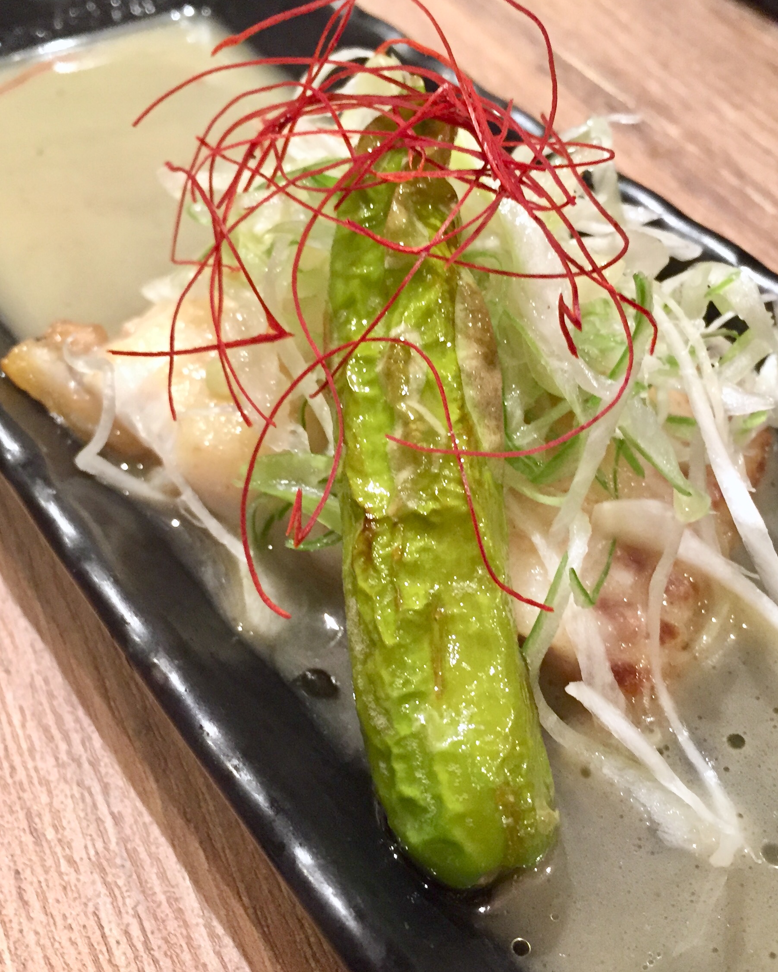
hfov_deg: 36.5
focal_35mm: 41
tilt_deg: -45.9
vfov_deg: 44.8
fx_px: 1180
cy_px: 495
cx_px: 407
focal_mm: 4.15
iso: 320
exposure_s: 1/33
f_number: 2.2
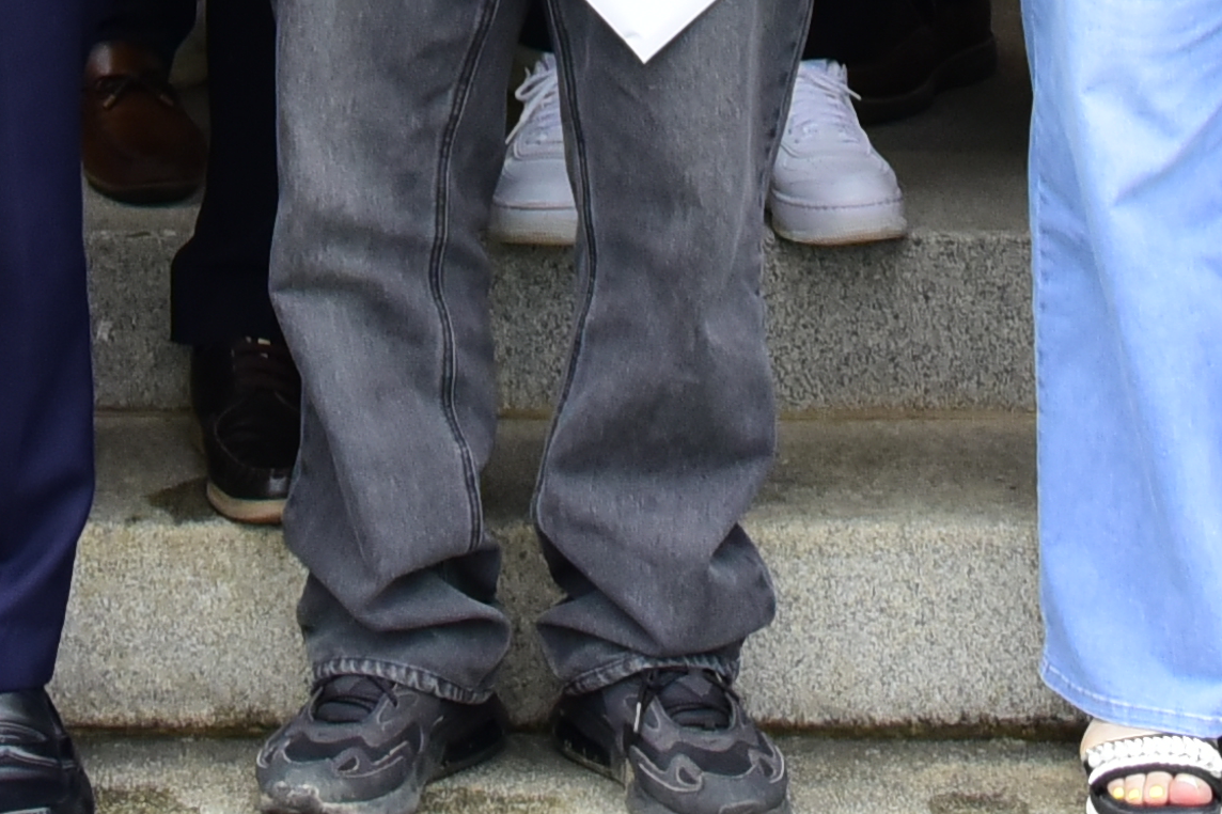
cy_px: -1292
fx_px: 6787
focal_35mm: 200
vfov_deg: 6.5
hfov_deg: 10.3
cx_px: 593
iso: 1600
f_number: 10
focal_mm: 38
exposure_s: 1/250
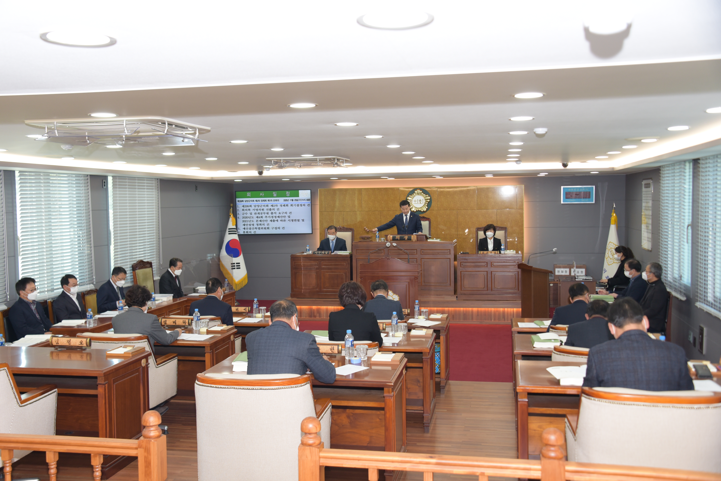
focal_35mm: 36
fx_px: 721
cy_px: 240
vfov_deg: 36.9
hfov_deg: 53.1
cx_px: 360
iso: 1000
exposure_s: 1/200
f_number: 5
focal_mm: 36
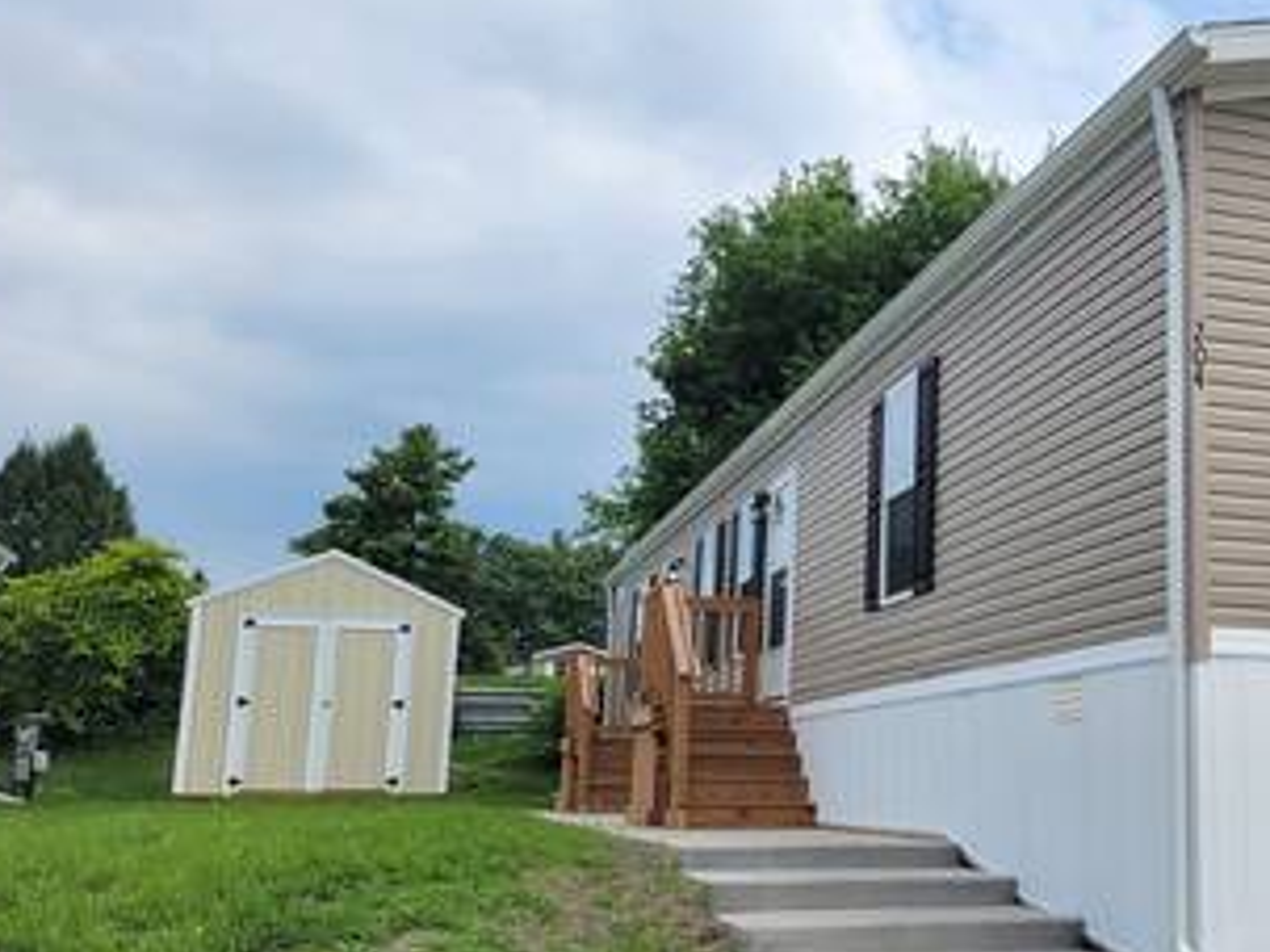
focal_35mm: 44
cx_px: 1014
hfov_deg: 41.2
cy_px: 491
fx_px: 1614
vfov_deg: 32.9
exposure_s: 1/3018
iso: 40
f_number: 1.8
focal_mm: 5.4
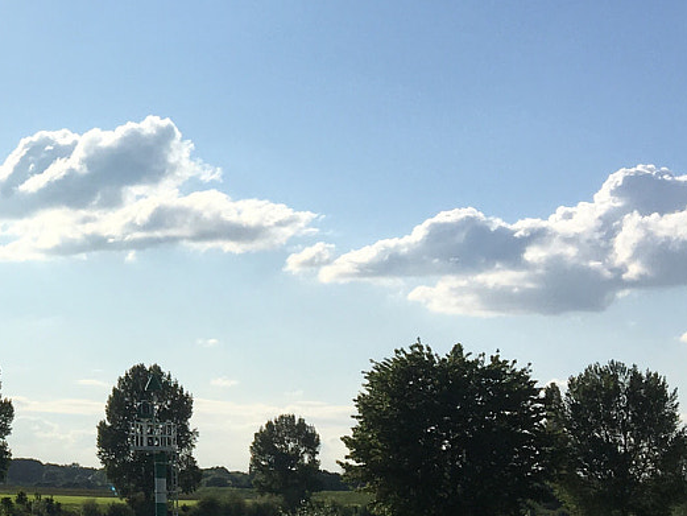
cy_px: 106
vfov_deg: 16.5
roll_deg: -1.8
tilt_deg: +11.6
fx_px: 1767
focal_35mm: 89
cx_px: -138
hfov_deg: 20.6
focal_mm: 4.15
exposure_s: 1/4274
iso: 25
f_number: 2.2
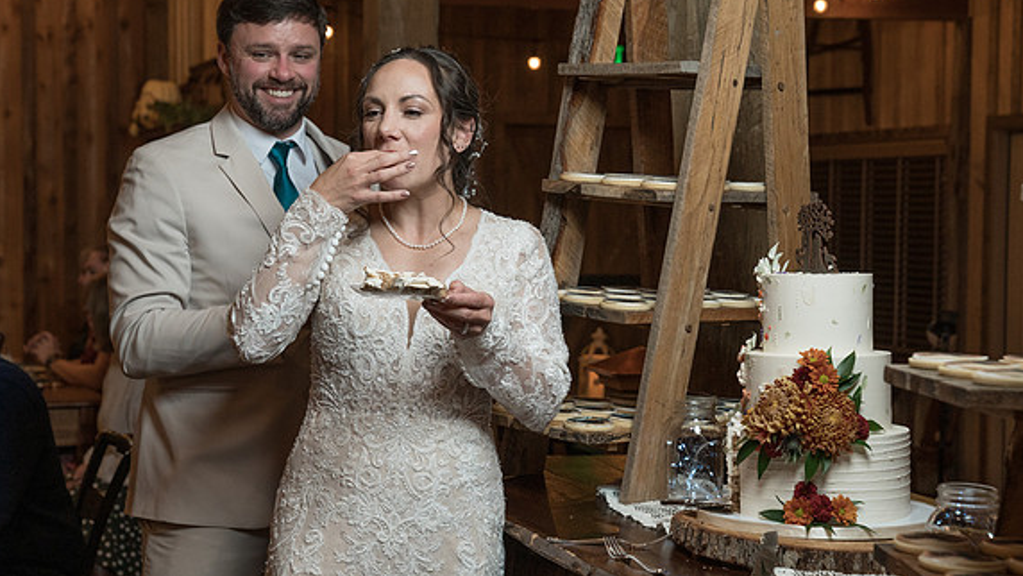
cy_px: 262
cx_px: 556
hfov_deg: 28.9
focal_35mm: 73
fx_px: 1981
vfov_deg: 16.5
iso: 2000
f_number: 5
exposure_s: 1/200
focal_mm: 62
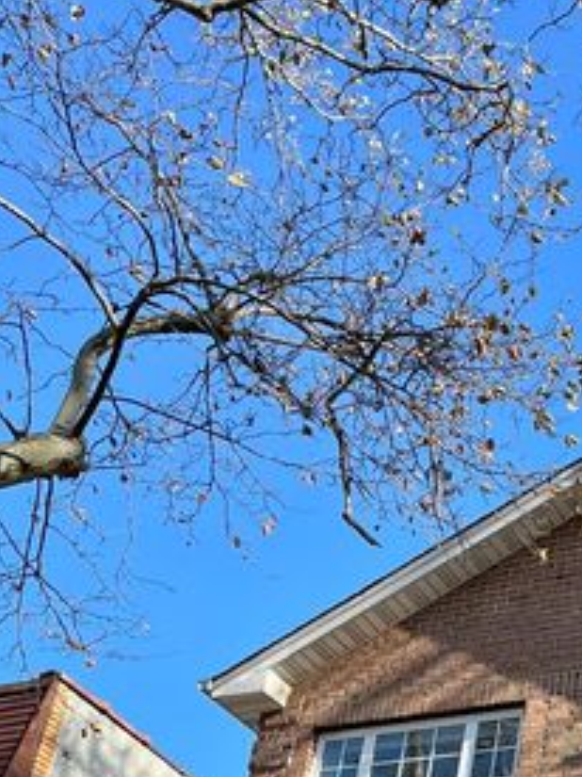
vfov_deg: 28.5
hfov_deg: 21.8
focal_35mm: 63
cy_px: 812
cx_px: 675
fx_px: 1413
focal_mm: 5.1
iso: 50
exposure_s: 1/1075
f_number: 1.6
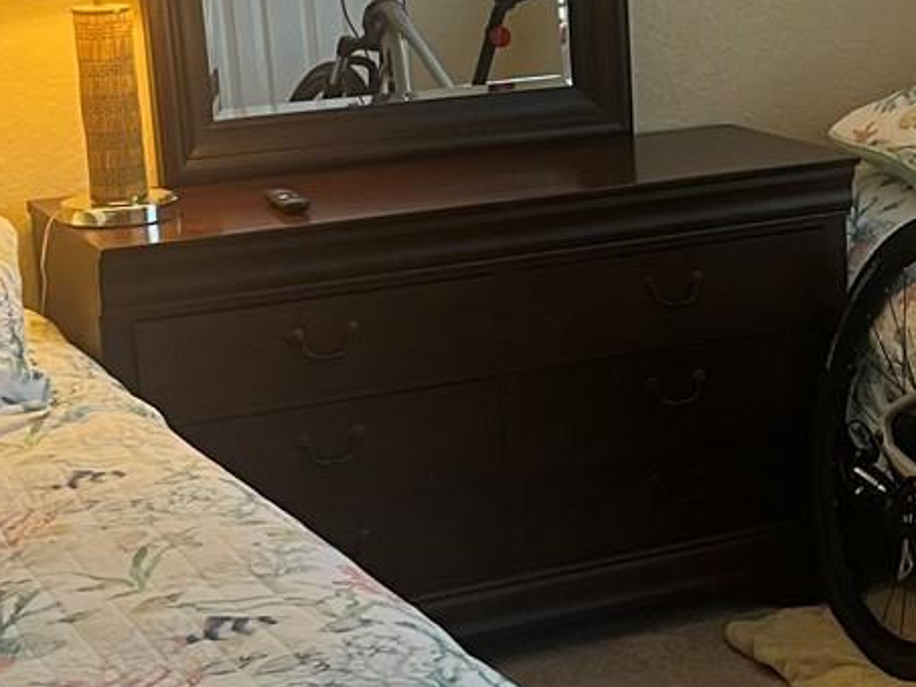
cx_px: 705
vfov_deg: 16.1
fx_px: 2434
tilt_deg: -14.4
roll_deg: +2.6
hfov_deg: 21.1
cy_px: 332
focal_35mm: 92
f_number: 1.6
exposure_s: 1/60
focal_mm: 5.1
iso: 200
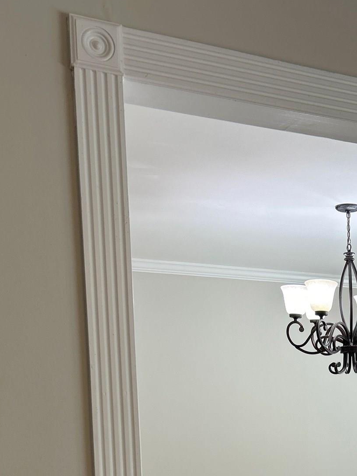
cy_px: 469
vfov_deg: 32.3
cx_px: 371
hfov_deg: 25.1
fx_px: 756
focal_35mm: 55
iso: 32
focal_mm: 5.7
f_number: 1.5
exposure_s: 1/121
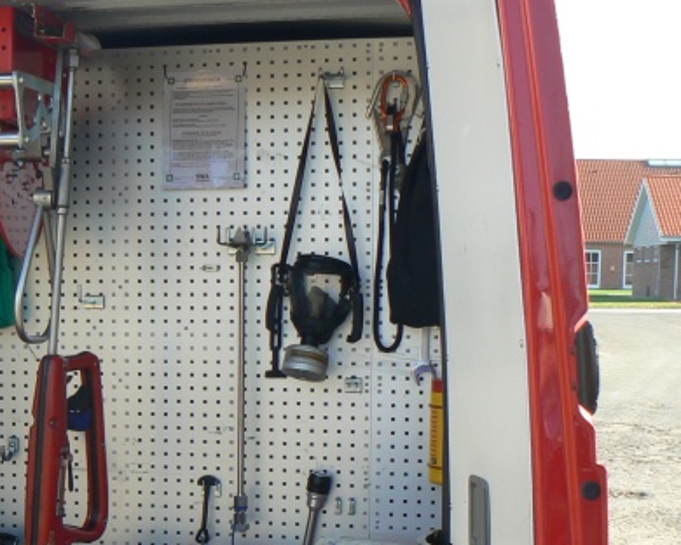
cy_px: 423
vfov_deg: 21.0
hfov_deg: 25.6
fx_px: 1451
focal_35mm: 72
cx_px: 66
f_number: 5.6
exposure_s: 1/125
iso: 80
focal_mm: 6
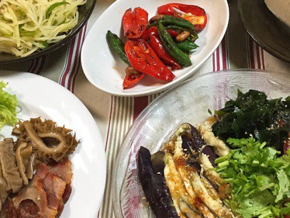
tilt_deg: -57.3
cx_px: 150
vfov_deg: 27.5
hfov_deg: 36.1
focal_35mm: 53
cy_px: 100
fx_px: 444
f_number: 2.4
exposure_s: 1/30
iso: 125
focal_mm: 3.3
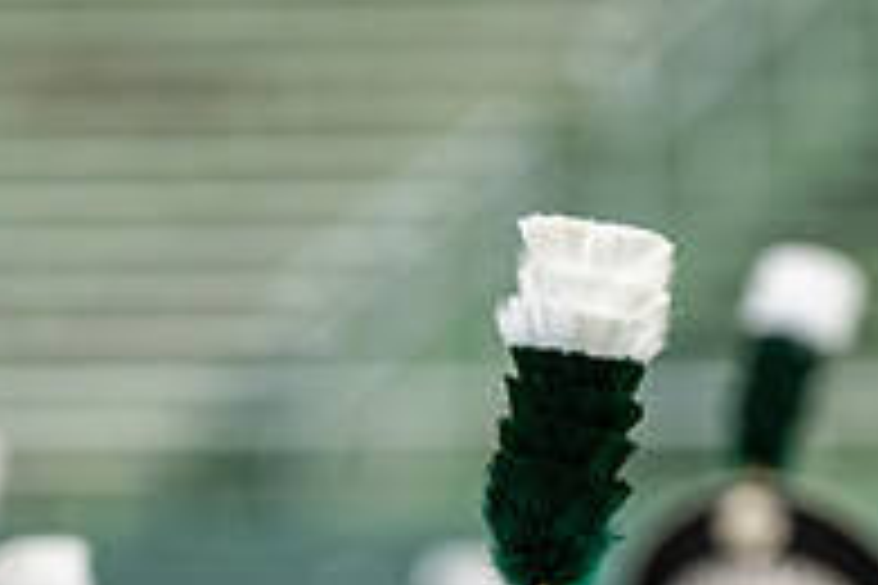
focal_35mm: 891
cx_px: 743
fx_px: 21729
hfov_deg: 2.3
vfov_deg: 1.5
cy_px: 828
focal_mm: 200
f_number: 2.8
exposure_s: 1/500
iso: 250
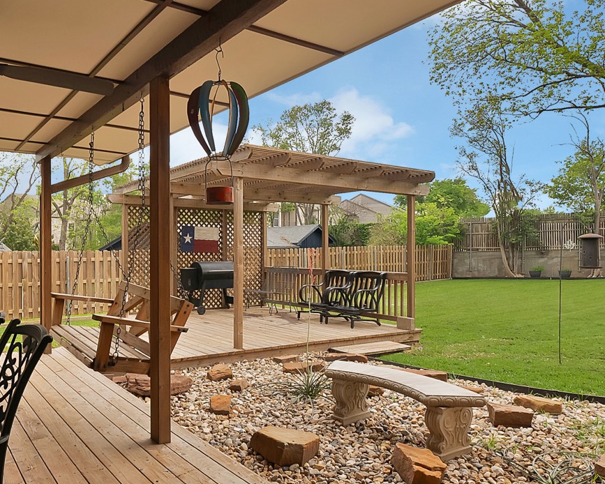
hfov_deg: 64.6
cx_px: 212
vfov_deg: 54.9
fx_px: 466
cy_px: 250
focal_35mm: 26
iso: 640
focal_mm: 12
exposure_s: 1/80
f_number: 9
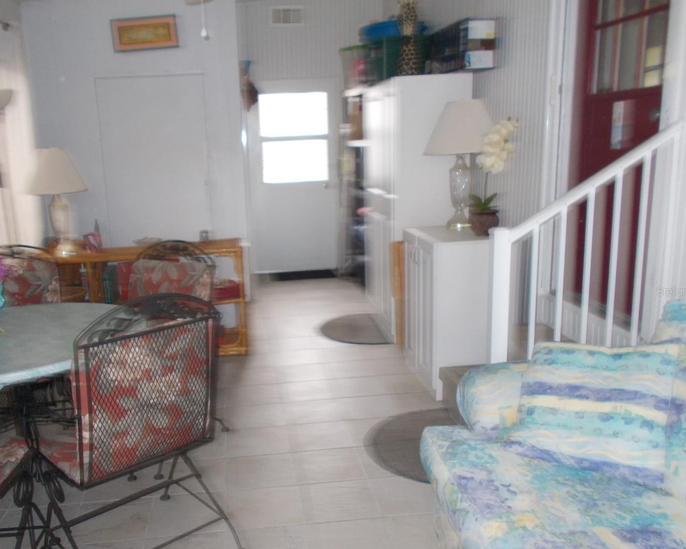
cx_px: 276
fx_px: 650
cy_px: 291
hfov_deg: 55.3
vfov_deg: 45.8
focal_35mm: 32
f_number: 3.2
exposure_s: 1/25
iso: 200
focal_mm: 4.6
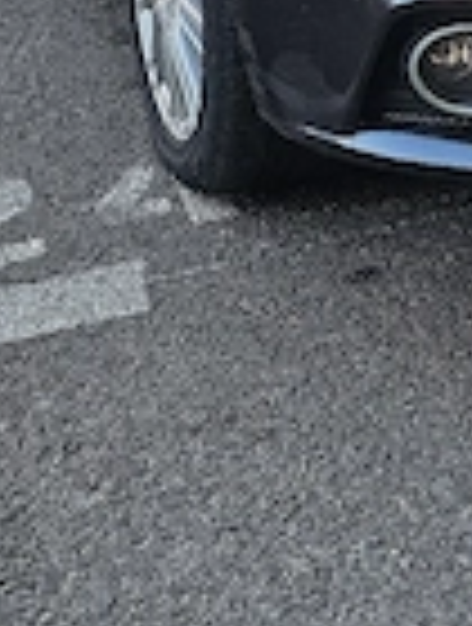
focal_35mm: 66
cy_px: -95
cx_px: 602
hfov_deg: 20.5
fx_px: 1194
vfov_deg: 26.5
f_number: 1.7
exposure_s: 1/182
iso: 80
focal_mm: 6.3
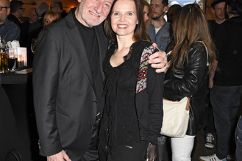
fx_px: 249
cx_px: 89
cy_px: 77
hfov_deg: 51.3
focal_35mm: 37
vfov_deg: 35.9
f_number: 6.3
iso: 3200
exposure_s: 1/60
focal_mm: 18
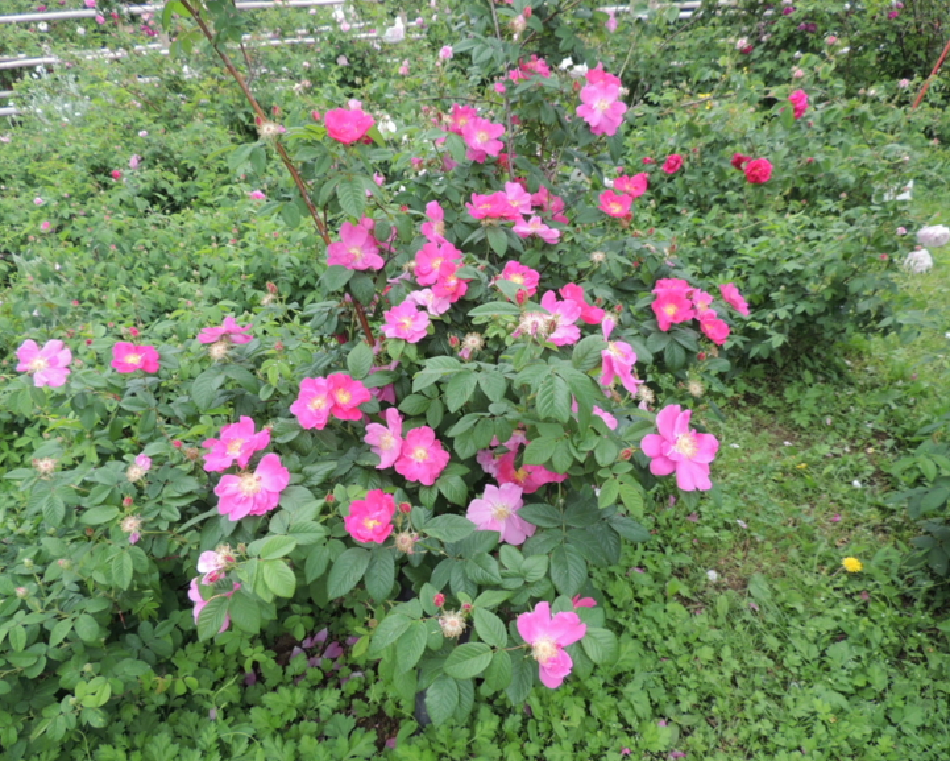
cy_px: 392
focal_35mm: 26
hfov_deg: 66.0
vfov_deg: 54.9
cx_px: 447
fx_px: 731
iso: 100
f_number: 3
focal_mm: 4.3
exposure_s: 1/250
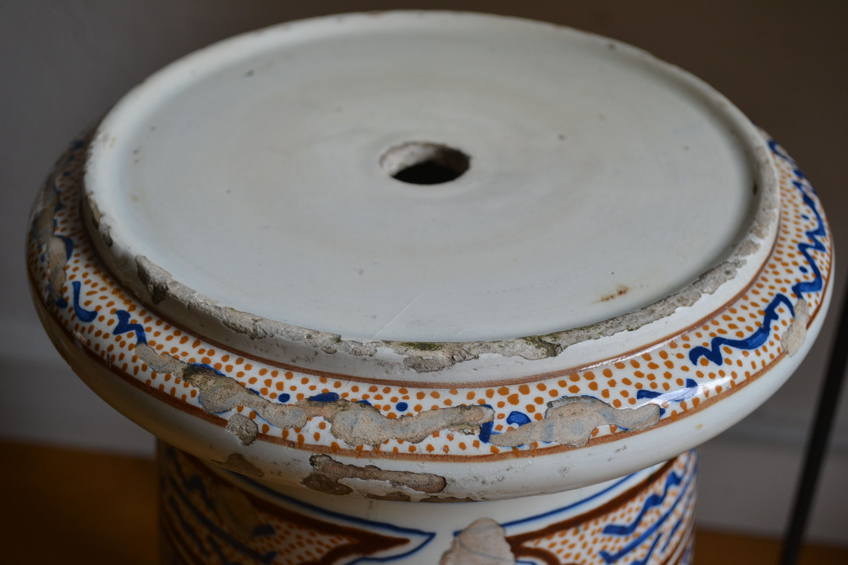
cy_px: 282
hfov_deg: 35.1
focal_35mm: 57
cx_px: 424
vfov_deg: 23.8
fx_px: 1343
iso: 400
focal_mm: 38
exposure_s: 1/60
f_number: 5
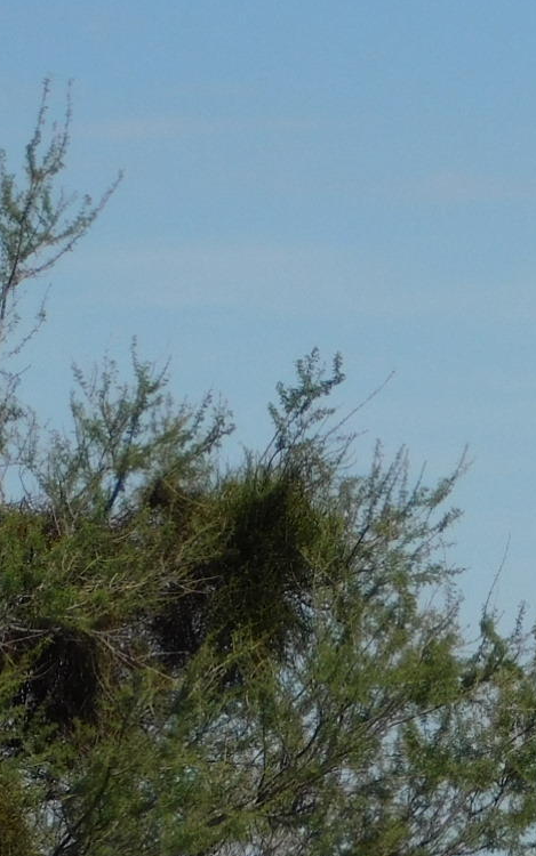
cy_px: 558
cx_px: 677
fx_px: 11098
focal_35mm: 475
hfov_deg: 2.8
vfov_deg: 4.4
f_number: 5.1
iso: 125
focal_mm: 26.3
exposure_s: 1/1250
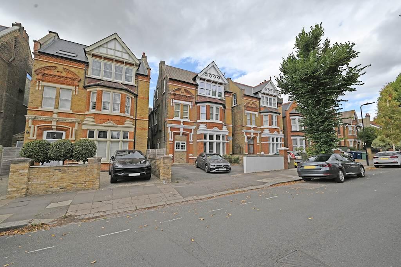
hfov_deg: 100.4
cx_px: 200
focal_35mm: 15
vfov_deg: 77.3
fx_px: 167
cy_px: 134
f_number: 8
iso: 250
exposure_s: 1/500
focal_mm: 15
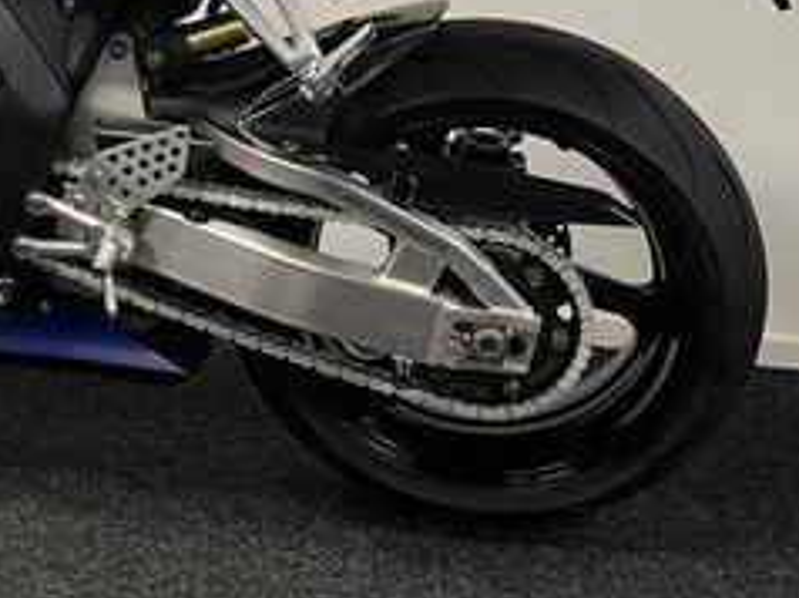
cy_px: -97
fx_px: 1614
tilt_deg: -7.1
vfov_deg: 19.8
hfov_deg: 26.6
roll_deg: -1.5
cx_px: 47
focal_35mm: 70
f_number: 1.6
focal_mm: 5.1
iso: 64
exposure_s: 1/50
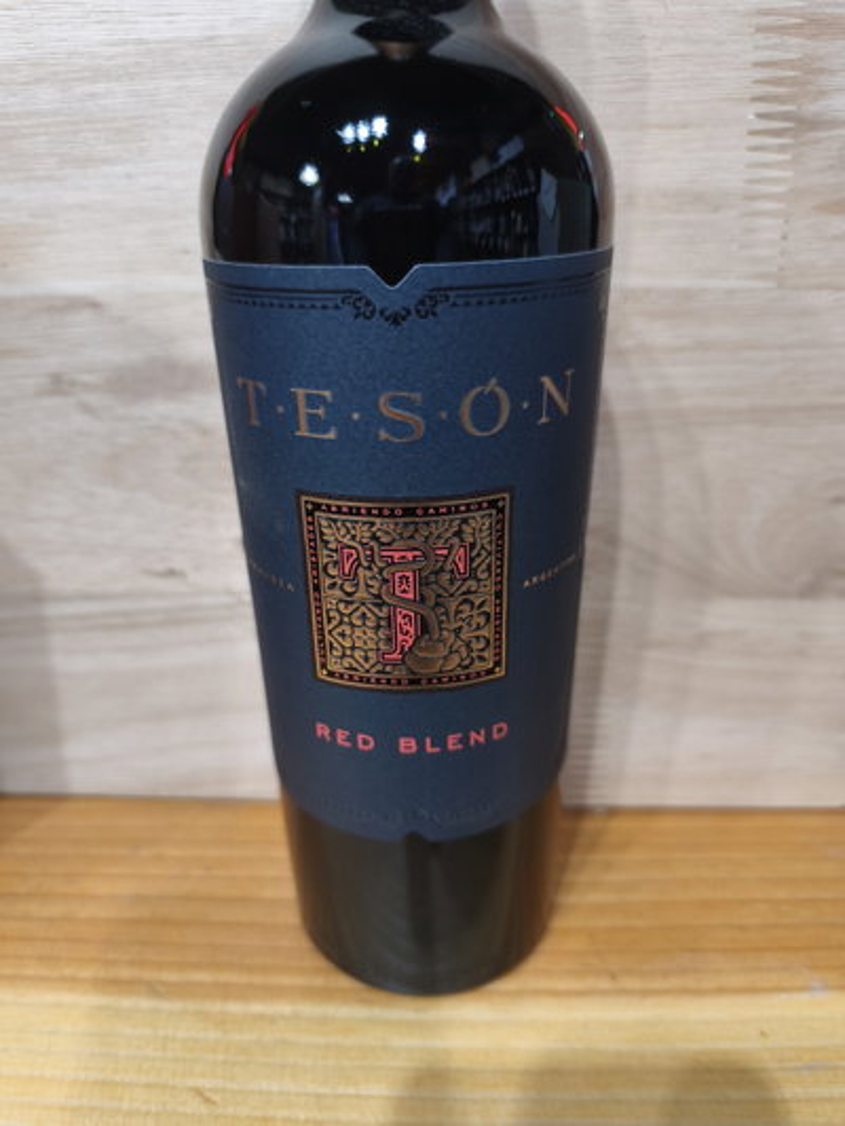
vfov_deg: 73.9
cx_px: 422
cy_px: 563
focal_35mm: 23
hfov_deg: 58.9
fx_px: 748
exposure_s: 1/50
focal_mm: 6.14
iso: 800
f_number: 1.65
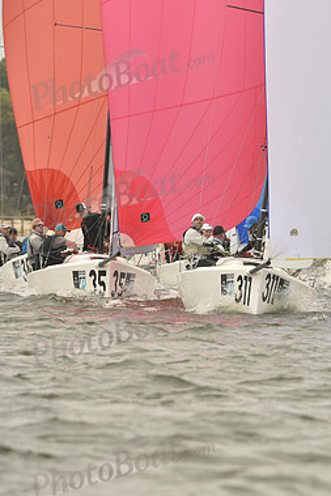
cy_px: 247
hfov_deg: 2.2
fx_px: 8432
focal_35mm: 612
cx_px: 284
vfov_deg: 3.4
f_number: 8
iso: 320
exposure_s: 1/1000
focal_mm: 400
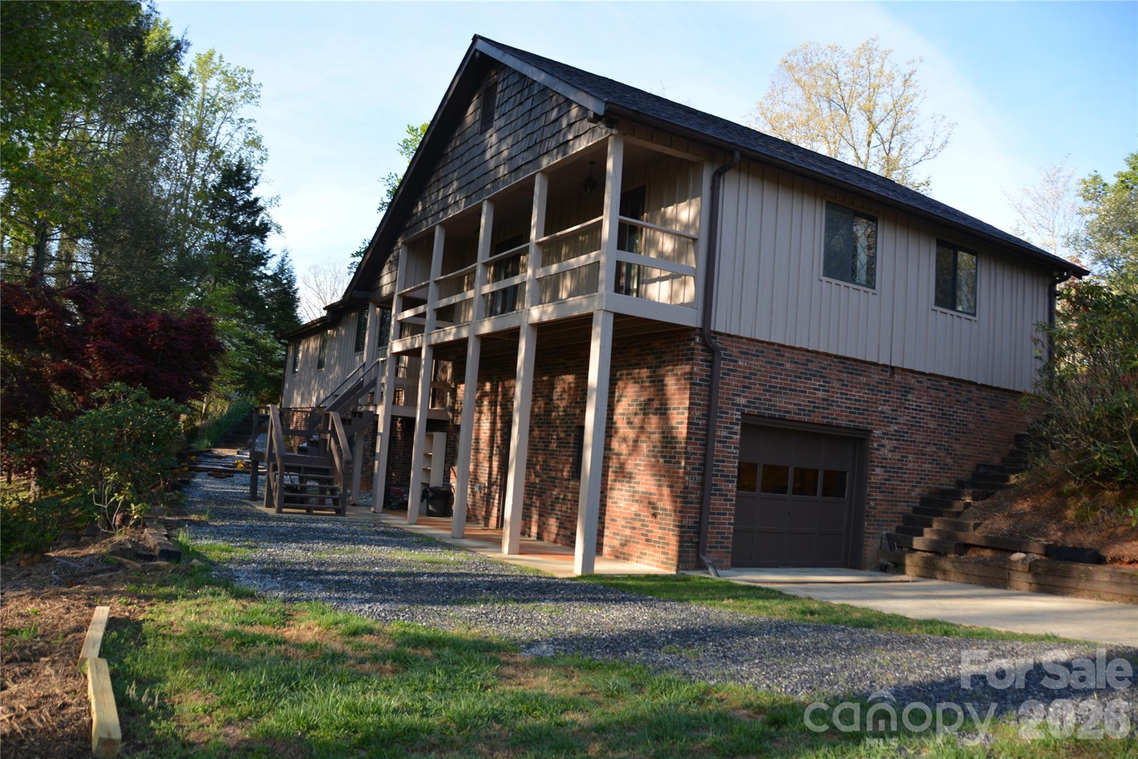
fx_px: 853
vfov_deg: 47.9
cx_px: 569
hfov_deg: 67.4
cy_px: 380
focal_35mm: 27
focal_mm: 18
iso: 100
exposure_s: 1/200
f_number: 4
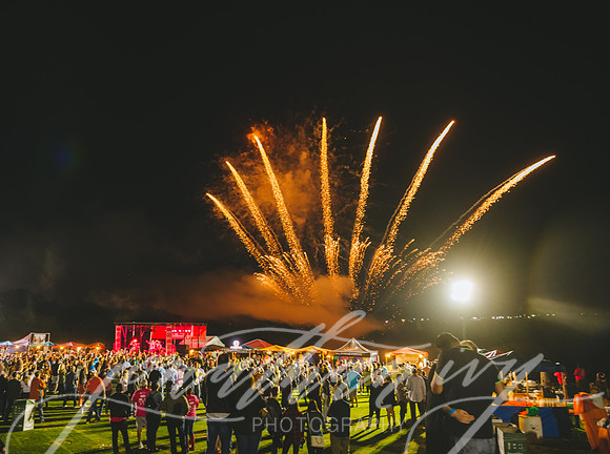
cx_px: 261
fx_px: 475
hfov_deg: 65.1
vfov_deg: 51.1
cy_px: 227
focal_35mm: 27
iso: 800
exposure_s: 1/40
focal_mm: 24
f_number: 2.8
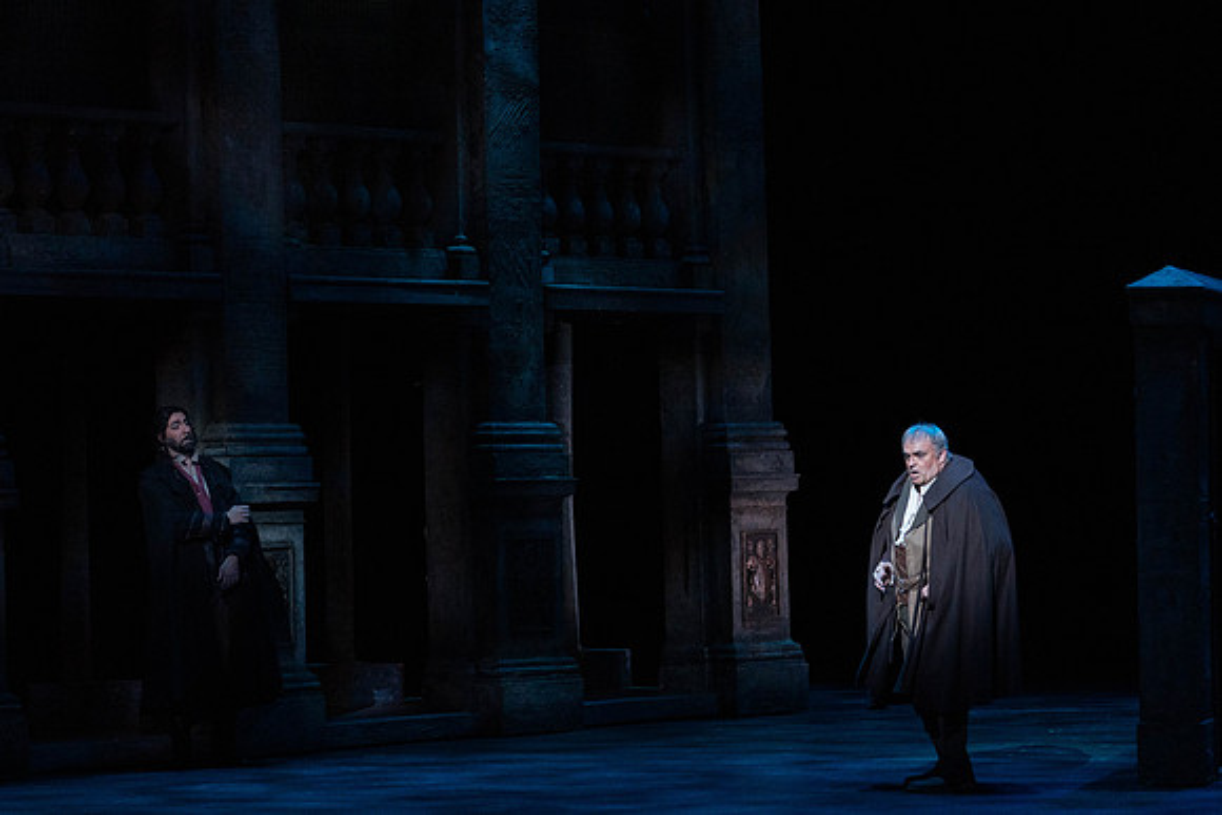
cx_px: 547
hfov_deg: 15.3
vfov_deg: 10.2
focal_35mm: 134
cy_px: 389
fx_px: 4551
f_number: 2.8
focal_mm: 121
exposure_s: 1/250
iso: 8000
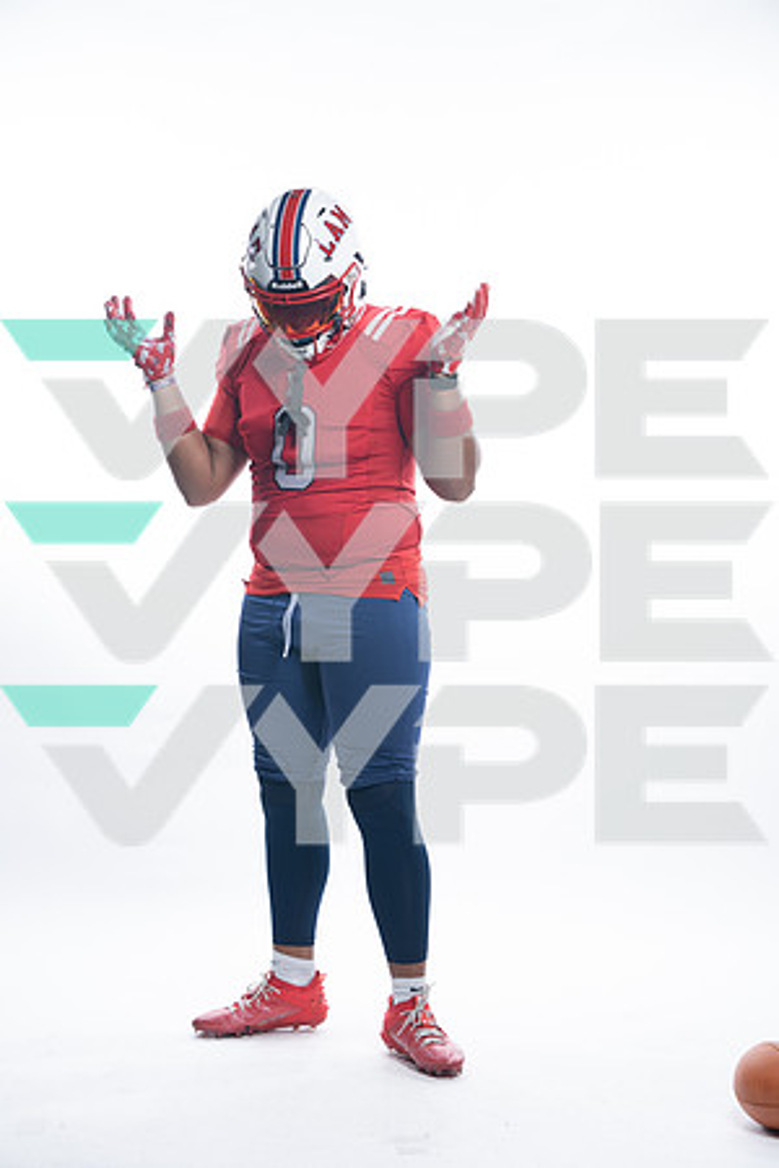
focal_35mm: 76
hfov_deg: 17.9
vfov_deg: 26.7
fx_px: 2467
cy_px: 584
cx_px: 390
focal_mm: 76
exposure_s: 1/250
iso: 200
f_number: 5.6
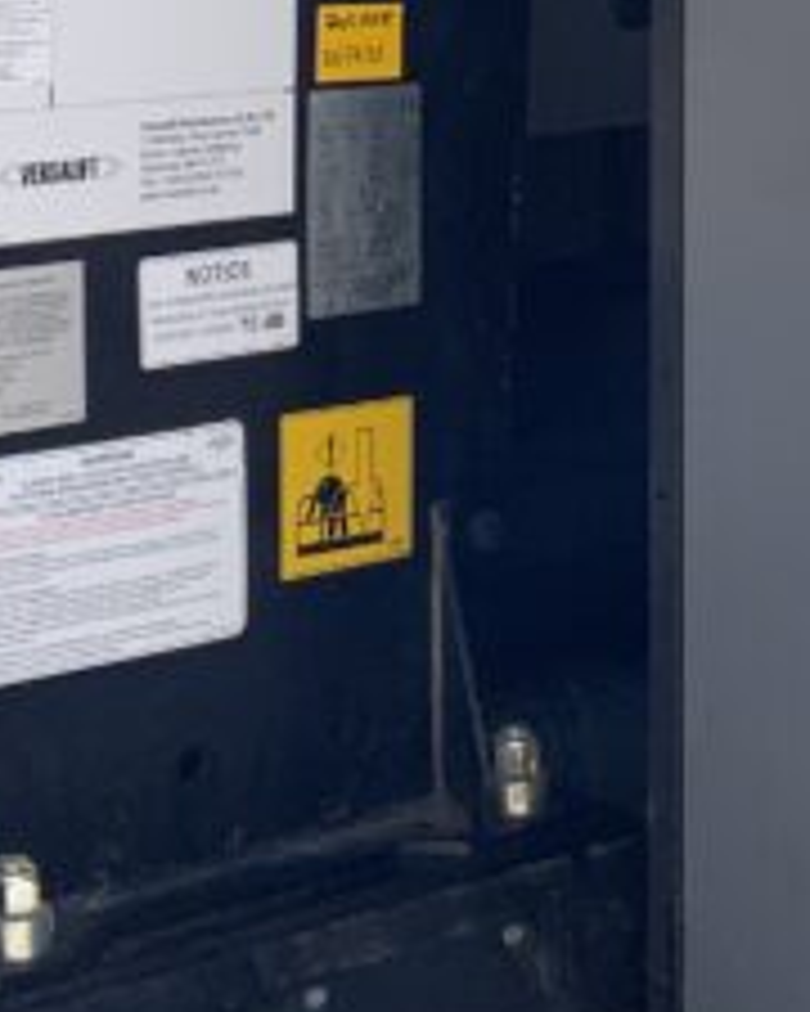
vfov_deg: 14.6
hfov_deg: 11.9
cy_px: -76
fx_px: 3866
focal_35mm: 129
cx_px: 680
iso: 16
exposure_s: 1/529
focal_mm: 3
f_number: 1.8
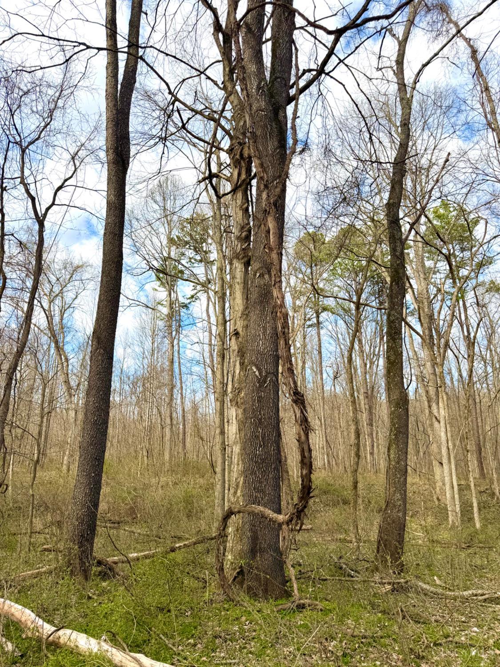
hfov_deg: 56.8
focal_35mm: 24
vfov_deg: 71.6
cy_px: 334
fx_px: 462
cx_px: 250
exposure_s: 1/2370
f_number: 1.78
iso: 80
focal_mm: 6.76
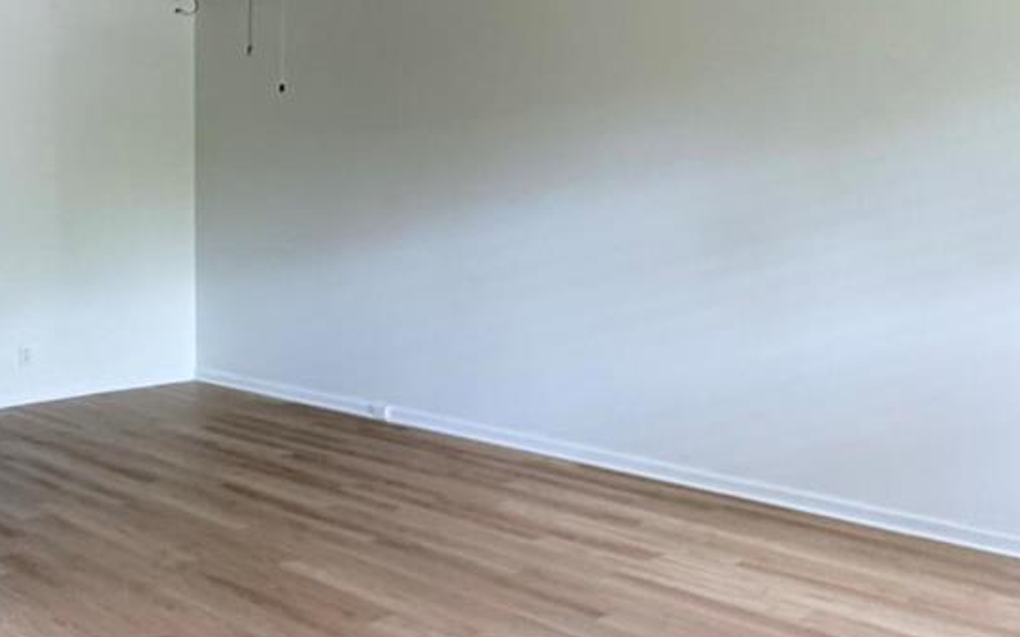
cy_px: 437
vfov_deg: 28.9
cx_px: 100
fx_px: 1223
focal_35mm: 44
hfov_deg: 41.6
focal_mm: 2.22
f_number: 2.2
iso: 320
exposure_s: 1/60
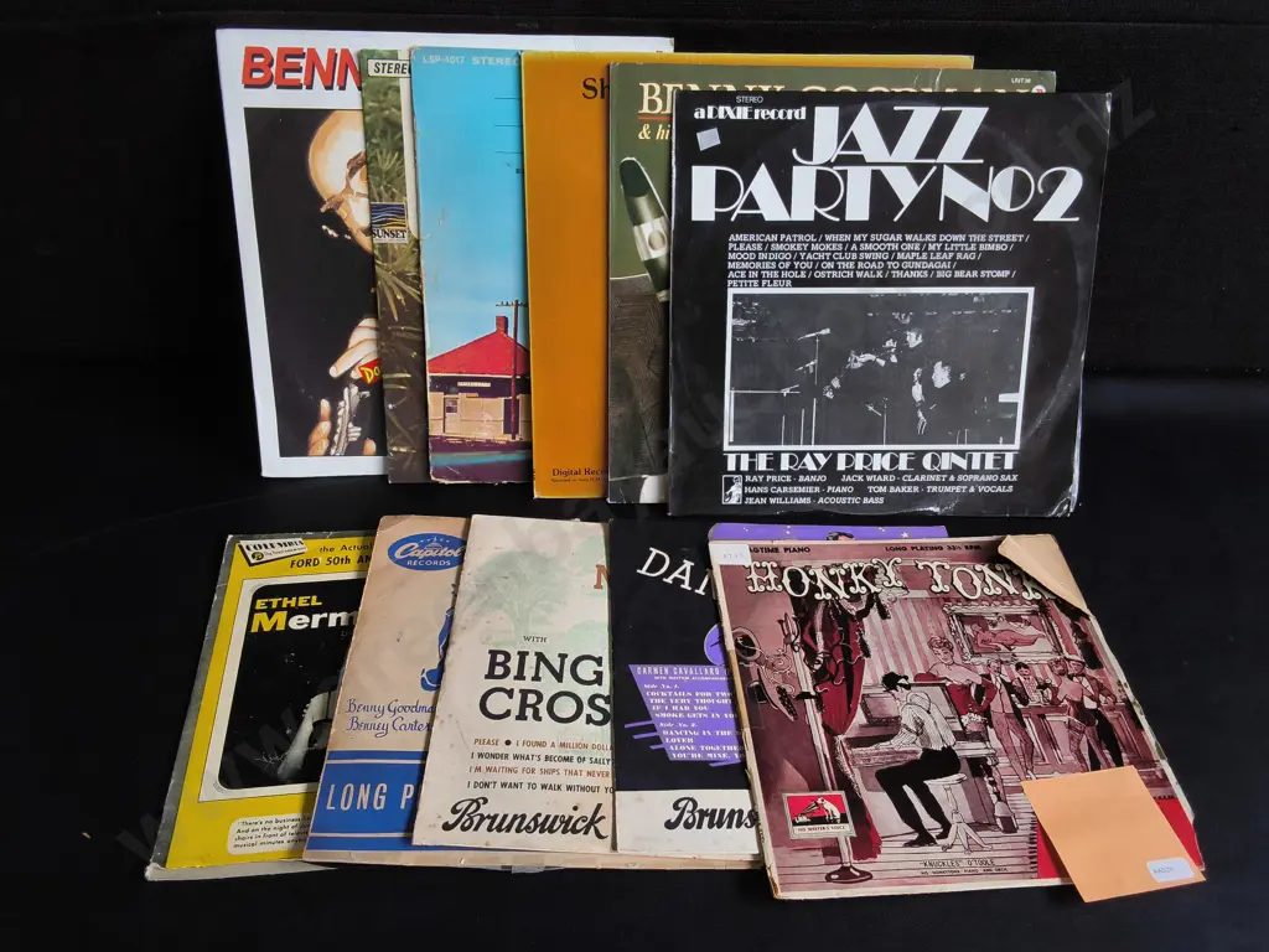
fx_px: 990
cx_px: 634
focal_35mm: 27
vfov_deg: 51.4
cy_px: 476
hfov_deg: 65.3
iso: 32
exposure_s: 1/105
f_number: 2
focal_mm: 2.87
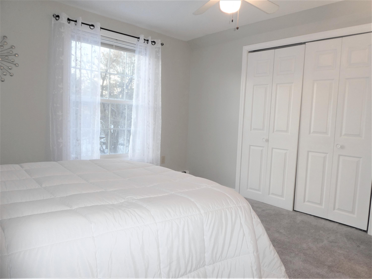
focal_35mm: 24
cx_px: 186
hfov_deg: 71.6
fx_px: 258
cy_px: 140
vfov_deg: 56.8
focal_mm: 4.3
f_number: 3.3
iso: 125
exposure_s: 1/30
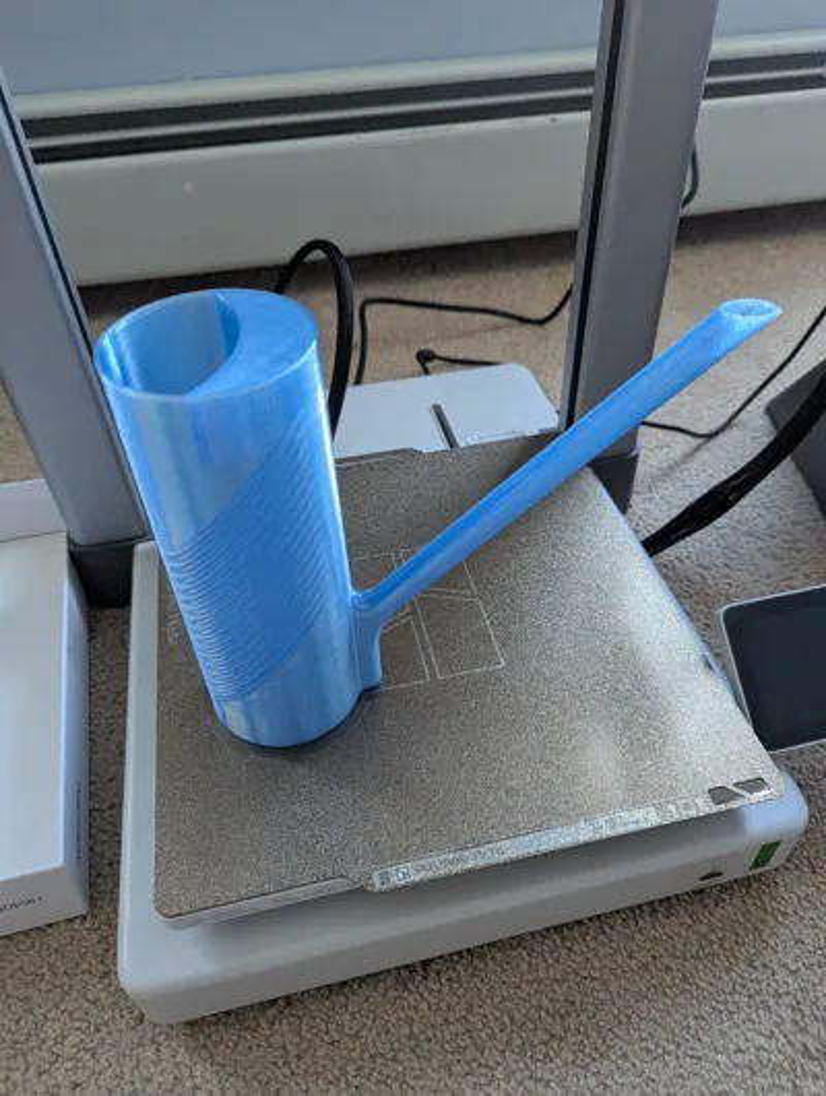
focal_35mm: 24
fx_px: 761
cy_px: 548
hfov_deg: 57.0
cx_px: 413
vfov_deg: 71.5
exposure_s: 1/65.6
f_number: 1.85
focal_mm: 6.81
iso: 525
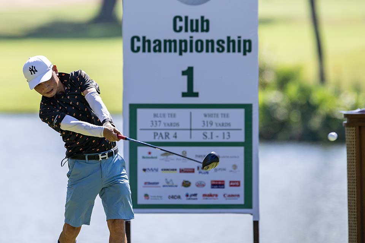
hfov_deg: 5.2
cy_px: 122
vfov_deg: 3.4
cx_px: 182
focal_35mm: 400
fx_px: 4055
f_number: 4.5
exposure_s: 1/2500
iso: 500
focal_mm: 400
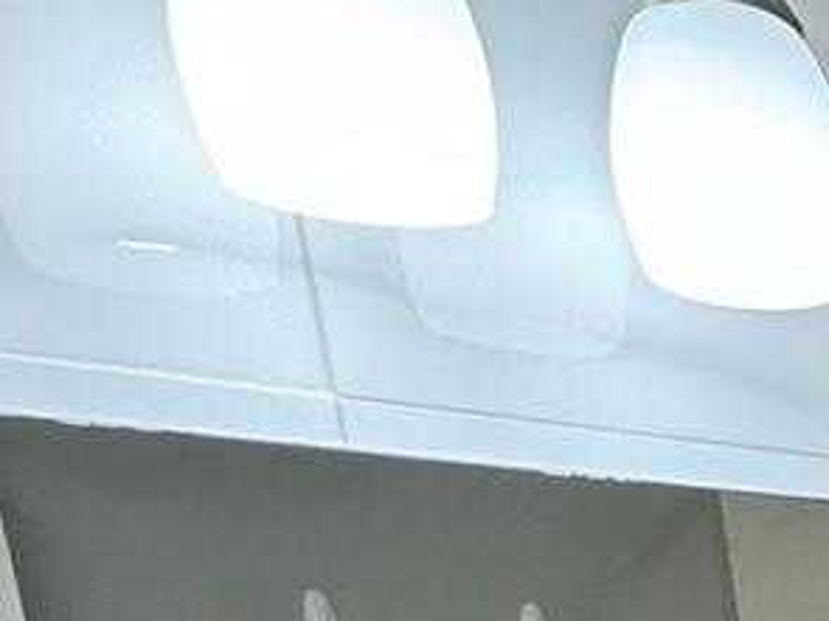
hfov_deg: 18.0
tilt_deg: -14.0
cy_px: 1186
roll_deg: +2.3
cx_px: 1641
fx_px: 1819
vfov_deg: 15.8
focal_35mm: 76
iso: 160
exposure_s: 1/120
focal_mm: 2.22
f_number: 2.2
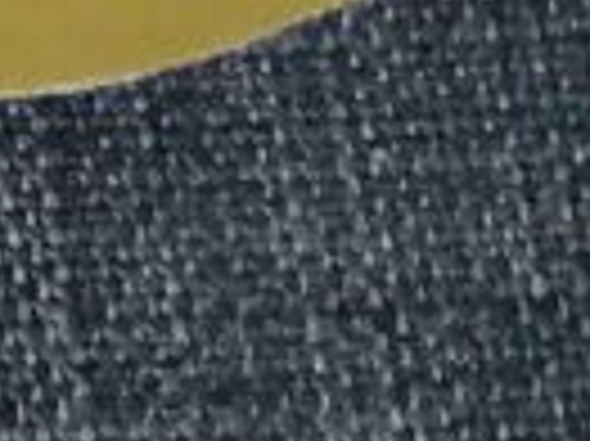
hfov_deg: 8.0
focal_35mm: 198
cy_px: -832
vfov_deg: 6.8
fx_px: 3372
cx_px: -1392
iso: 250
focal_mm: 3.64
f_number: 1.8
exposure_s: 1/33.3
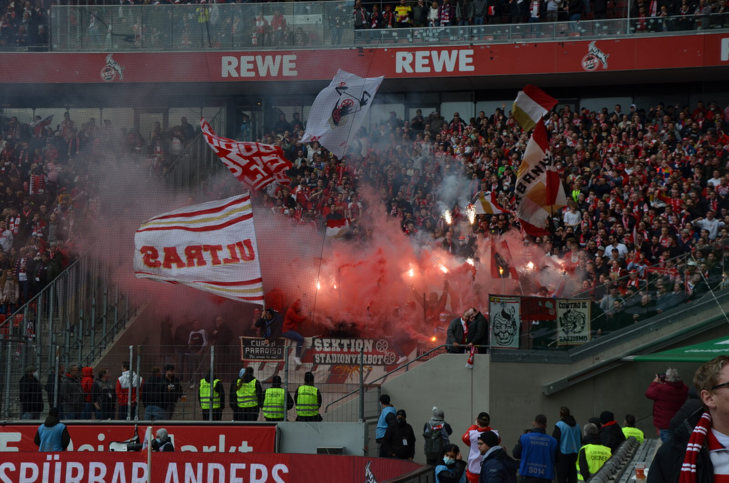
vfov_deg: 18.1
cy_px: 242
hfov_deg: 27.0
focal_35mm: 75
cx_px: 364
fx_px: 1516
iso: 200
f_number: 8
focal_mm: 50
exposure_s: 1/250
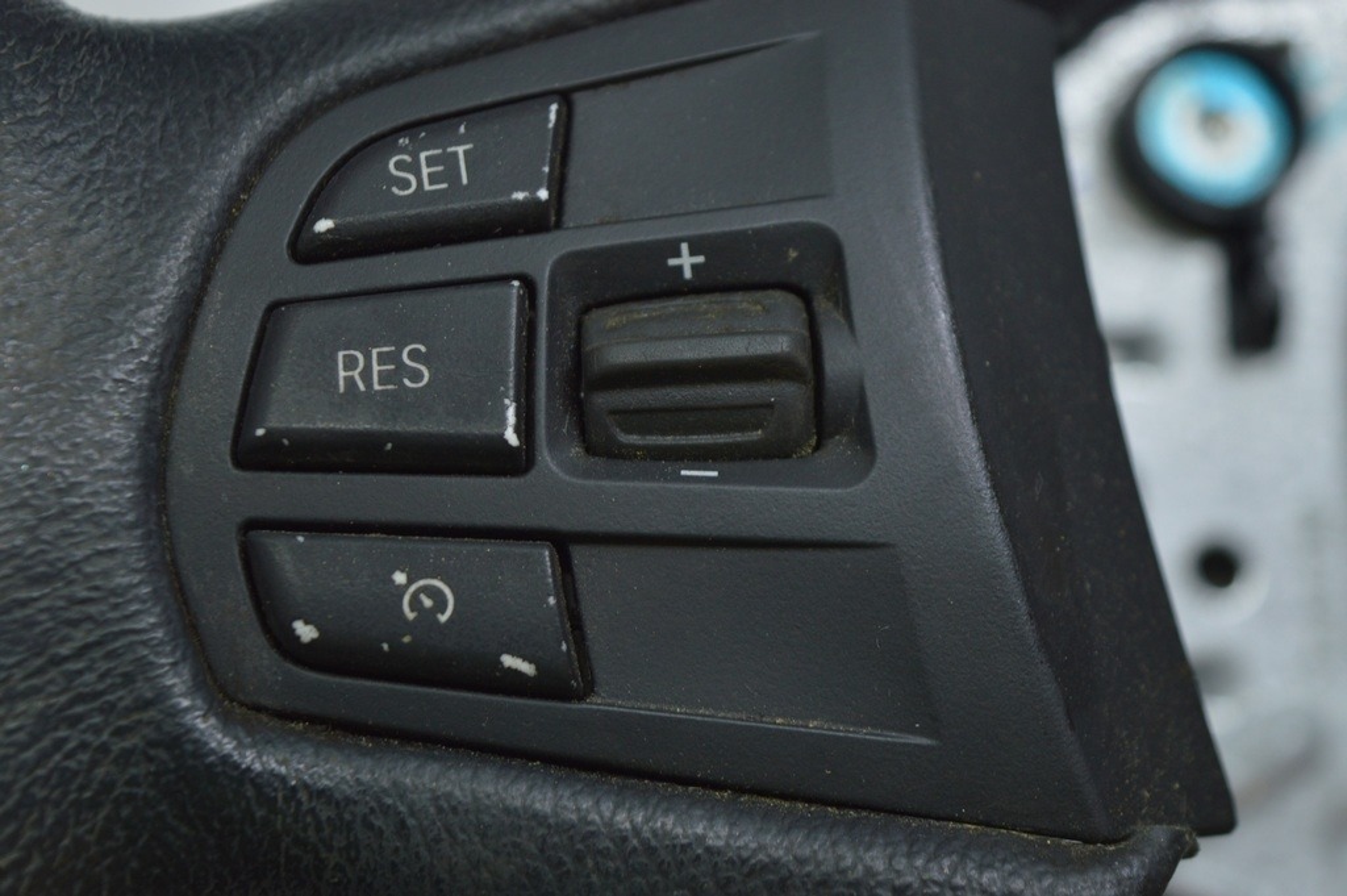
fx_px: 2692
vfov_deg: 18.9
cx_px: 674
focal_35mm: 72
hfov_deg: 28.1
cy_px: 448
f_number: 5.3
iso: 400
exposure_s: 1/40
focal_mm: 48
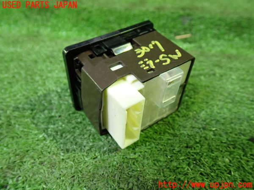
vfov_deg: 46.8
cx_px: 127
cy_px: 95
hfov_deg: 60.0
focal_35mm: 30
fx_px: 220
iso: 400
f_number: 2.3
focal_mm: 5.4
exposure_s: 1/30
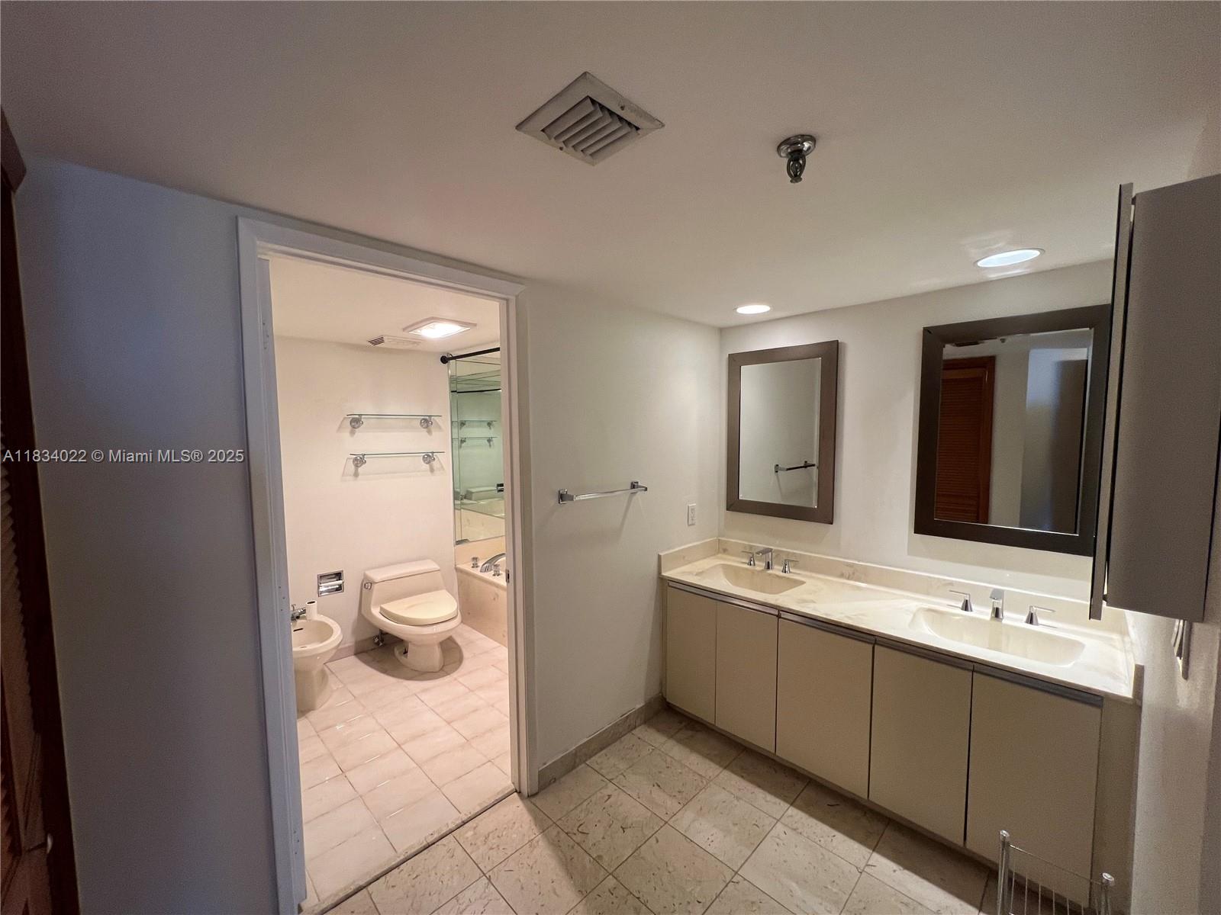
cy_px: 458
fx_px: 459
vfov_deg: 89.9
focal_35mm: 13
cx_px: 610
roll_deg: +0.1
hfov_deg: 106.2
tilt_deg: -3.8
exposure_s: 1/60
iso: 125
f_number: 1.8
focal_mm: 1.57
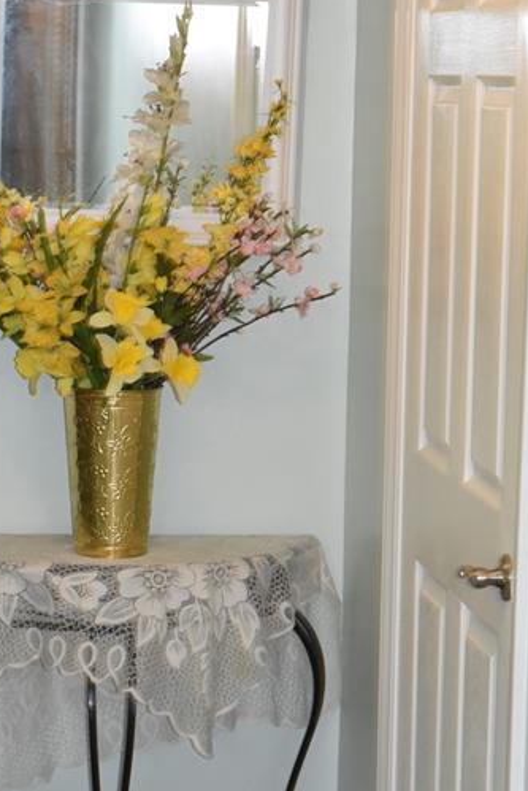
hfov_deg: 11.4
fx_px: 2638
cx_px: 179
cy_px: 374
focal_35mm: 120
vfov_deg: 17.1
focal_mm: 52
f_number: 5.6
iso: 2000
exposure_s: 1/60
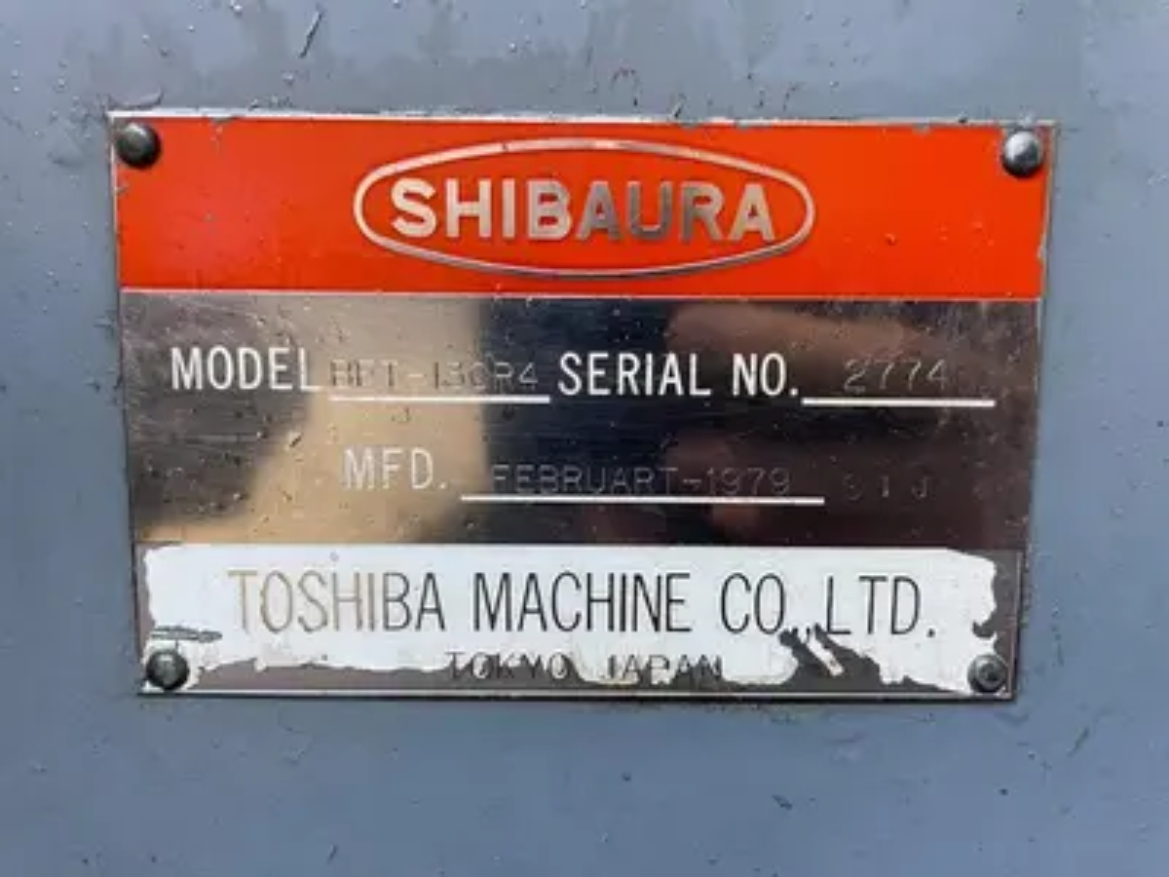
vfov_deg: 53.1
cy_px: 438
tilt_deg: -7.1
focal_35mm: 26
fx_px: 878
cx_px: 584
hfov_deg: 67.3
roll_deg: +1.1
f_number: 1.6
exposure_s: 1/60
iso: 400
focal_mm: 4.2
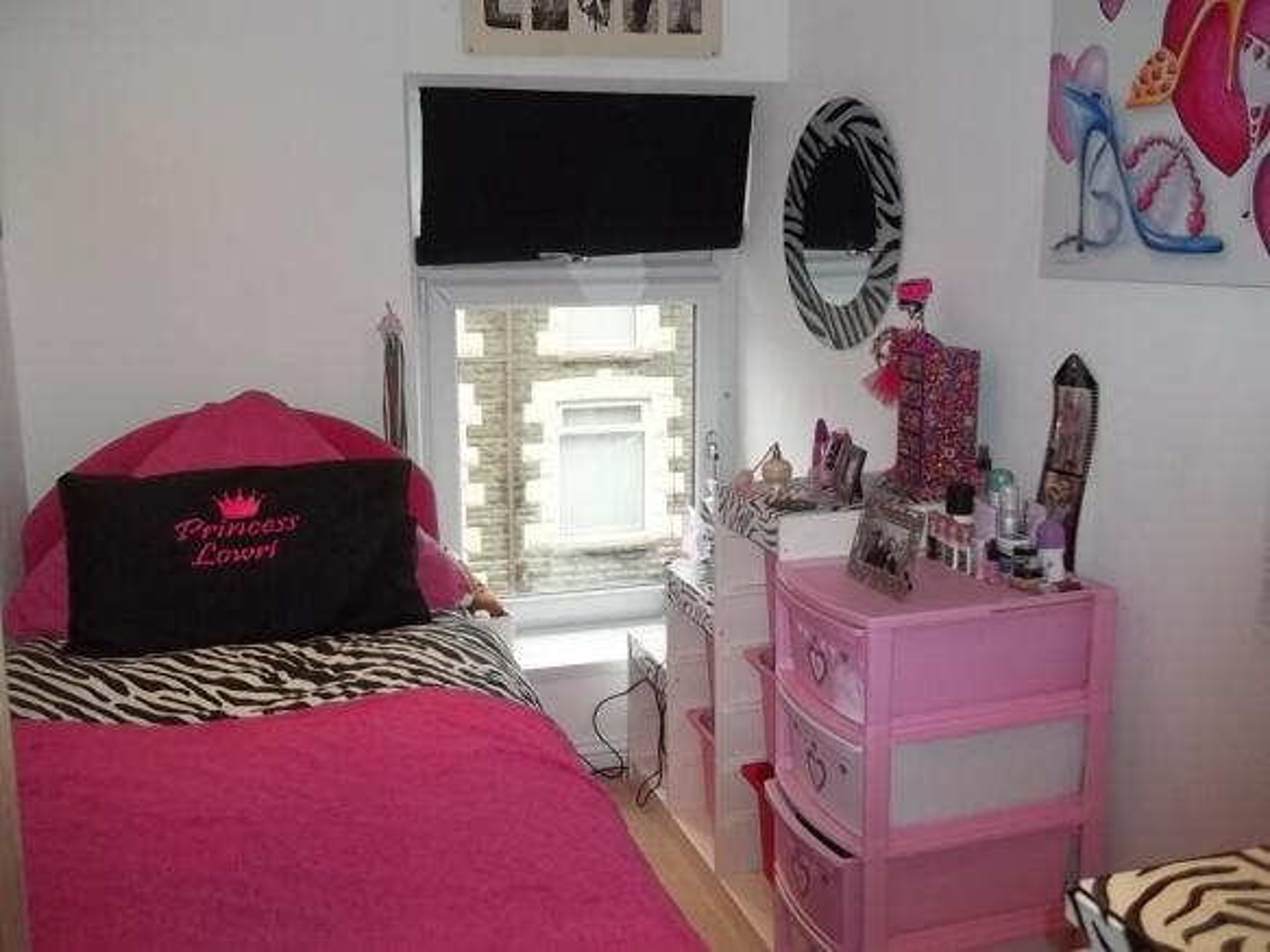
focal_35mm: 32
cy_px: 476
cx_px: 635
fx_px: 1174
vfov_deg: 44.1
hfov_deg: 56.8
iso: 160
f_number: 2.9
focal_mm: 5.7
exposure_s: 1/40
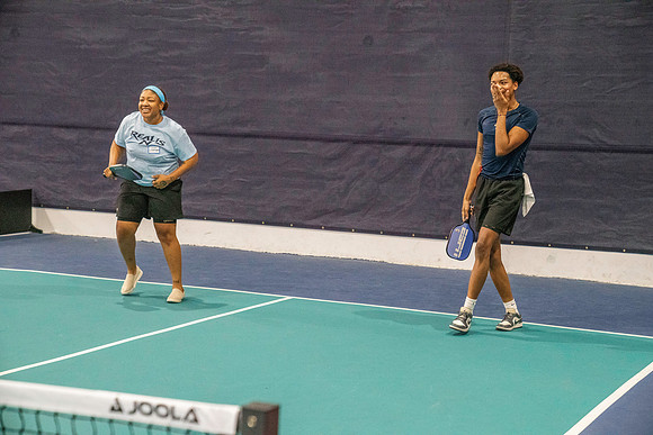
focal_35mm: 70
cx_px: 326
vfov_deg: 19.5
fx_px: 1270
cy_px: 218
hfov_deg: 28.8
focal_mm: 70
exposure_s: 1/800
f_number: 4
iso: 16000
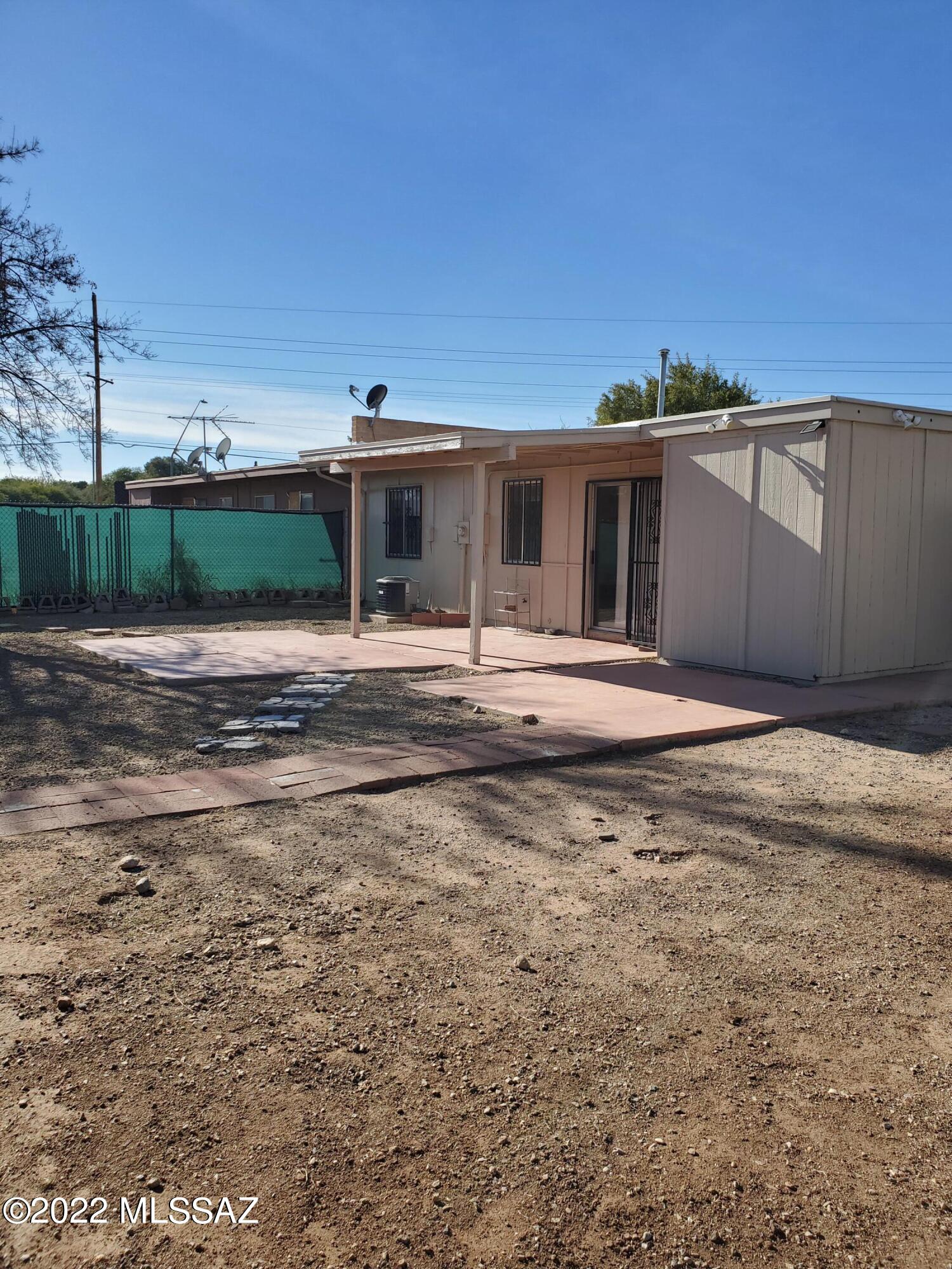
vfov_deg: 67.3
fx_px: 953
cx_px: 476
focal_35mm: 26
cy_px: 634
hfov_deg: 53.1
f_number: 2.4
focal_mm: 4.3
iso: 50
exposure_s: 1/1516
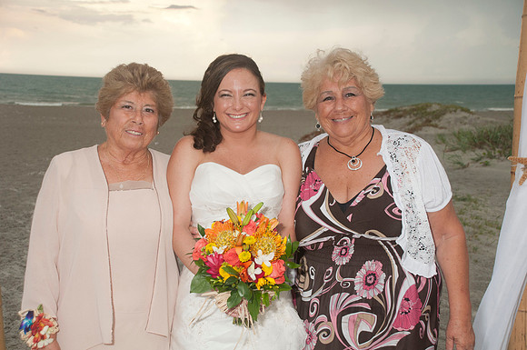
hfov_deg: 37.9
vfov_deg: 25.7
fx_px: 767
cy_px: 175
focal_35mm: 52
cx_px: 264
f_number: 5.6
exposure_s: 1/125
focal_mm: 35
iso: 400
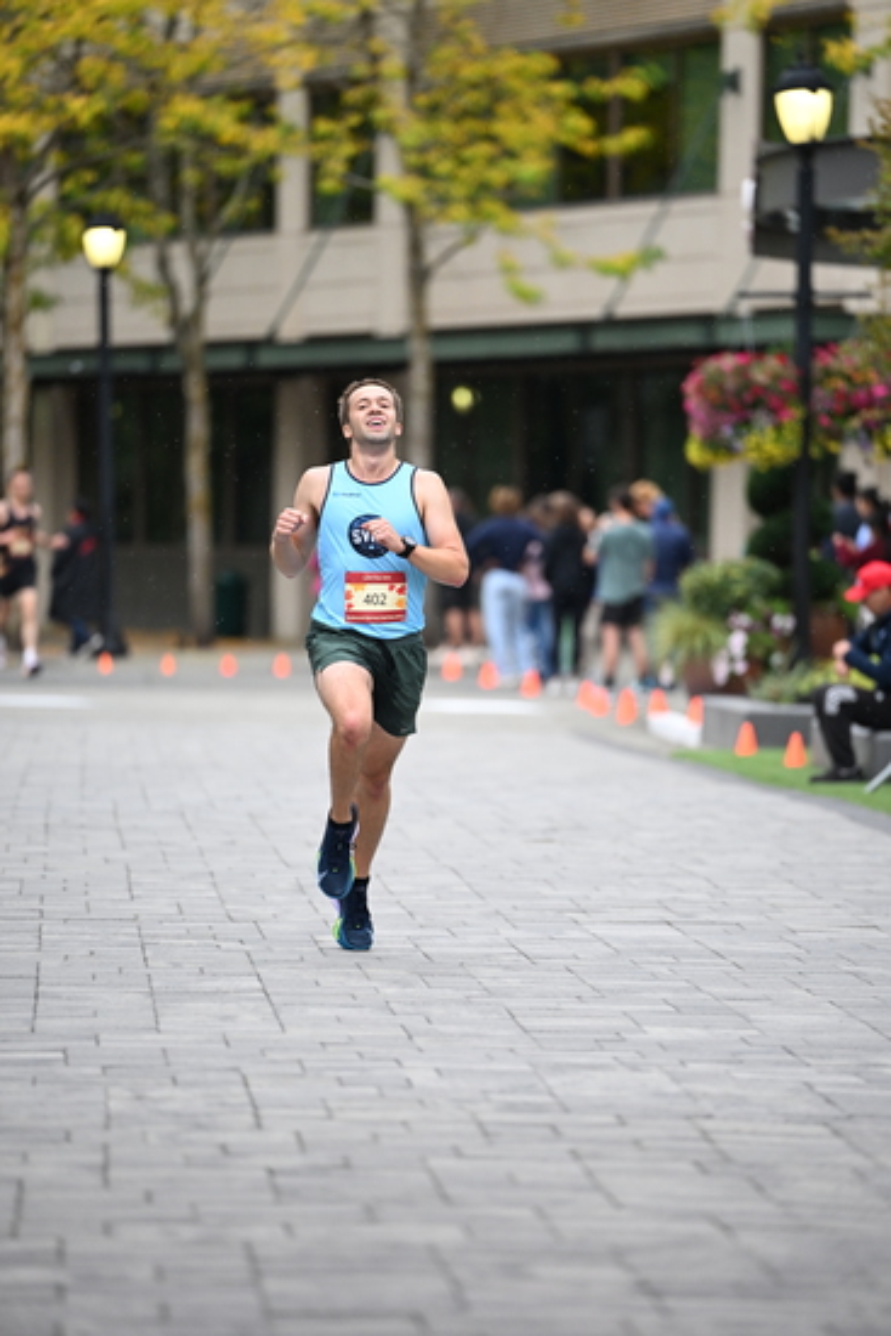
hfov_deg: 6.9
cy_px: 668
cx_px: 446
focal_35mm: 200
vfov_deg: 10.3
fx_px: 7420
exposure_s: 1/1600
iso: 1250
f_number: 2.8
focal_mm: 200
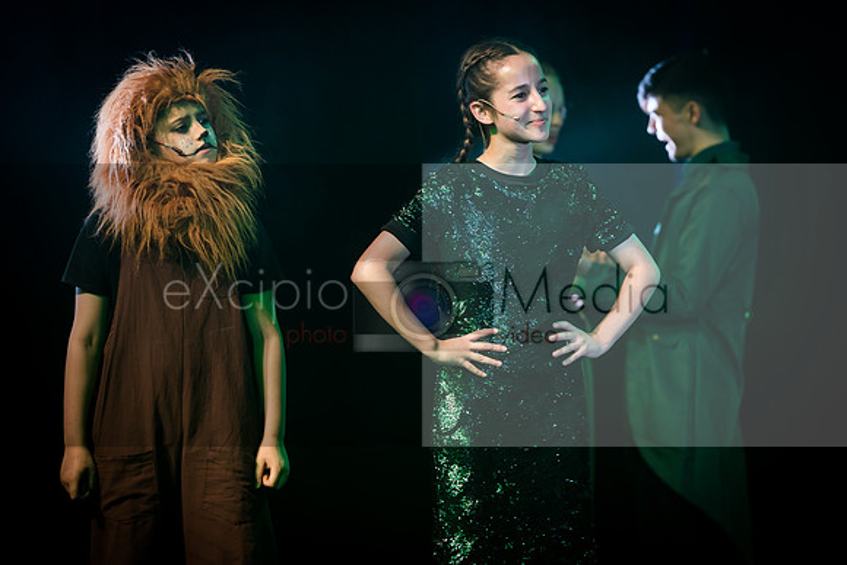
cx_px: 460
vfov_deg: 6.3
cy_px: 262
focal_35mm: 217
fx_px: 5113
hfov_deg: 9.5
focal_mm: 200
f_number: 3.5
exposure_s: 1/125
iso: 2000
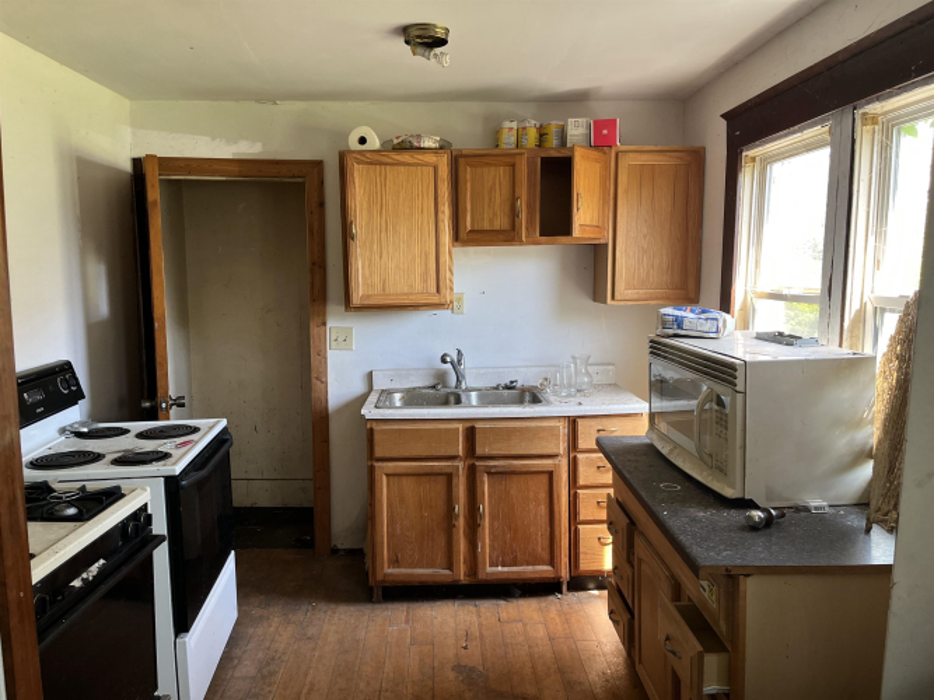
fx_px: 701
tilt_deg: -6.3
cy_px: 350
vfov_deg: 53.0
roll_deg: -0.4
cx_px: 467
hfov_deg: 67.3
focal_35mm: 26
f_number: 1.6
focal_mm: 5.1
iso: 125
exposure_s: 1/121
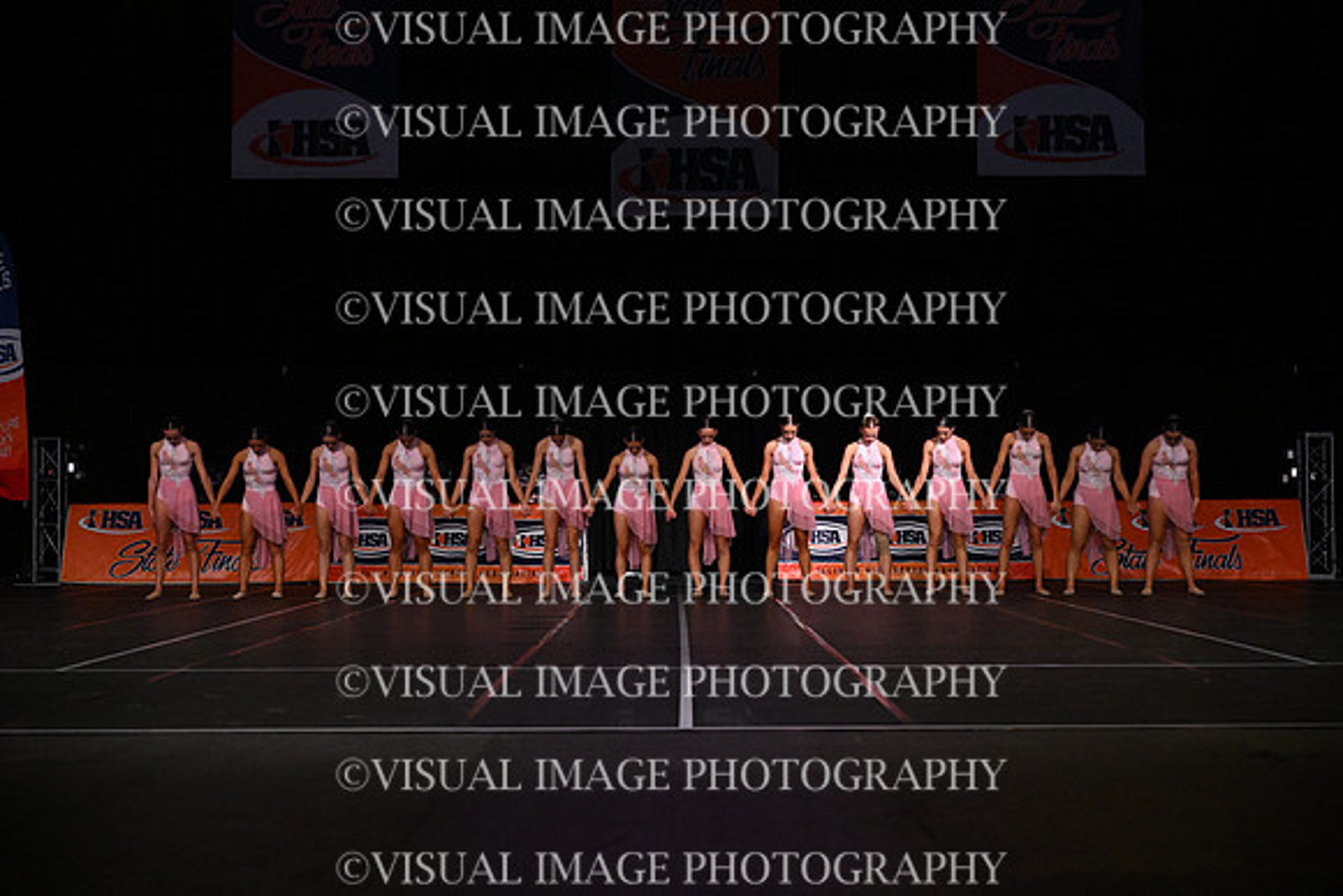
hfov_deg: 35.0
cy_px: 448
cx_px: 672
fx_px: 2127
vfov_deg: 23.8
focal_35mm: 57
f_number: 4
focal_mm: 57
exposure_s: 1/1000
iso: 8000
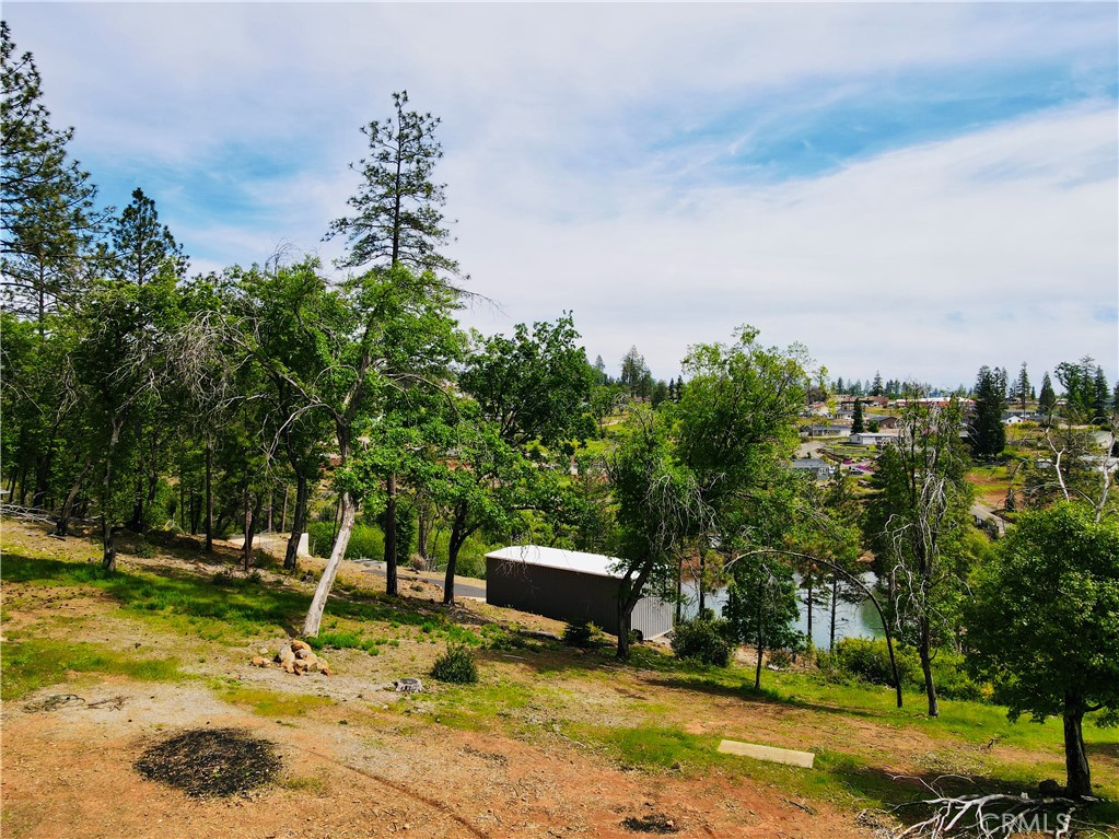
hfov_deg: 71.6
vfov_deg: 56.8
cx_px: 560
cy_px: 420
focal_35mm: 24
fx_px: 776
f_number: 2.8
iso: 100
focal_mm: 4.5
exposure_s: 1/1000
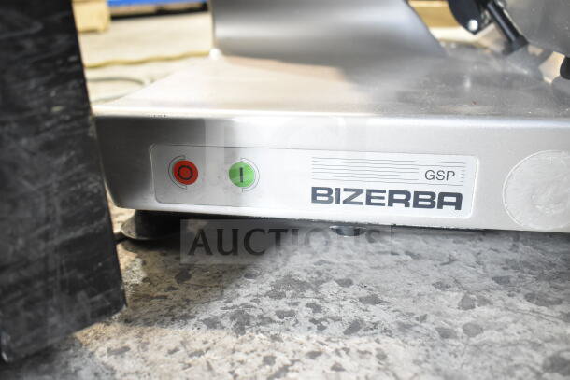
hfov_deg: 57.2
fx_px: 523
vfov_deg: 40.0
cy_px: 190
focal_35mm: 33
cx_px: 285
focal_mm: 22
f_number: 4
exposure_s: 1/60
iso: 1600
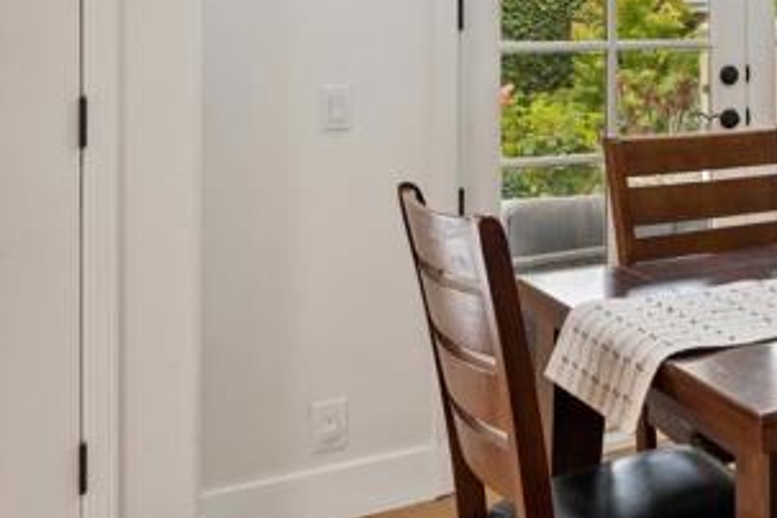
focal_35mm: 54
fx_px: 1165
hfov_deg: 30.1
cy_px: -5
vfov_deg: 23.9
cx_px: 985
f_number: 5.6
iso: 160
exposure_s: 1/60
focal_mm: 16
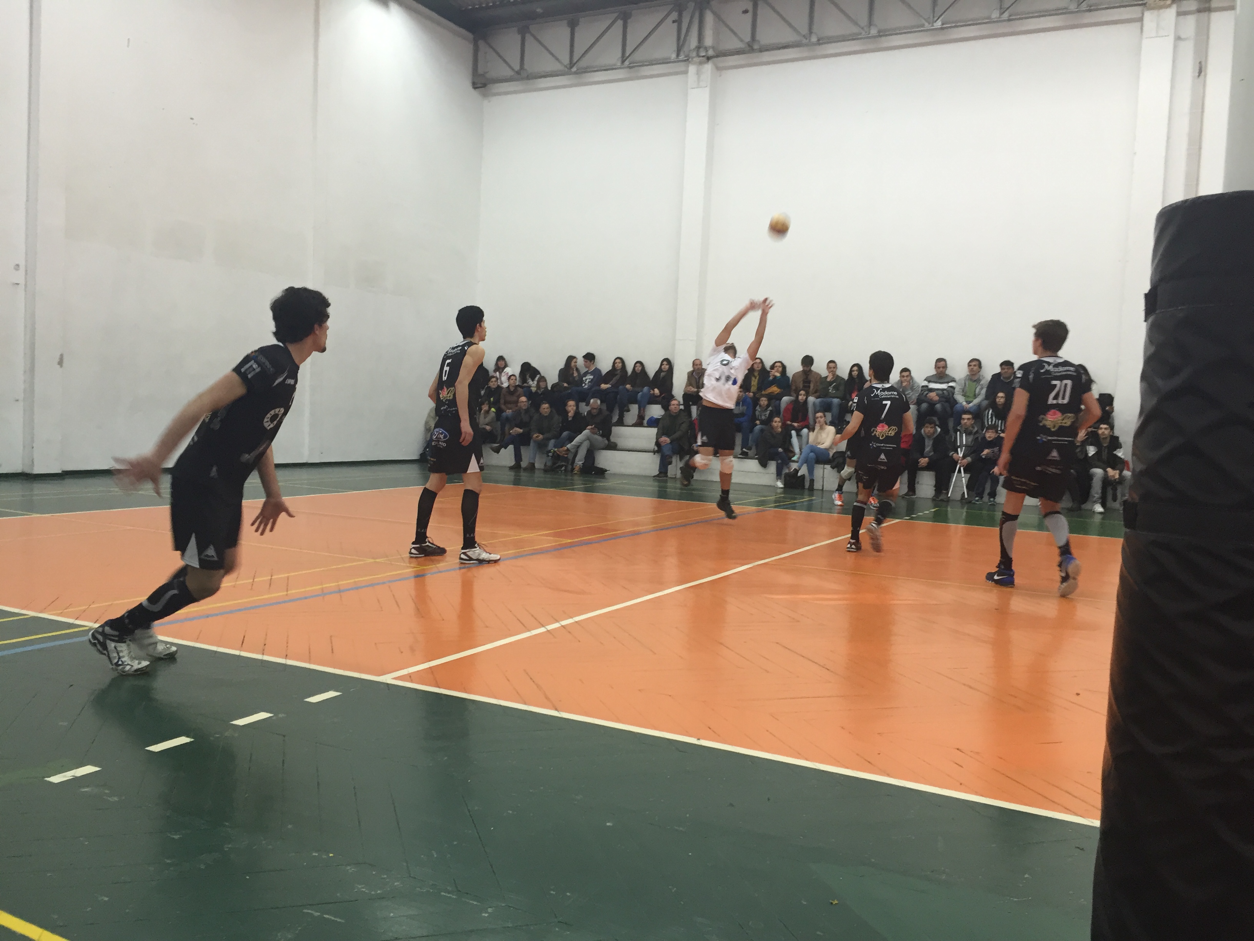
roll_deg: -1.2
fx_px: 1051
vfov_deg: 48.2
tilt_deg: -2.1
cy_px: 470
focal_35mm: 29
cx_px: 627
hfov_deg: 61.7
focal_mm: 4.15
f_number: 2.2
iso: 100
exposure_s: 1/33
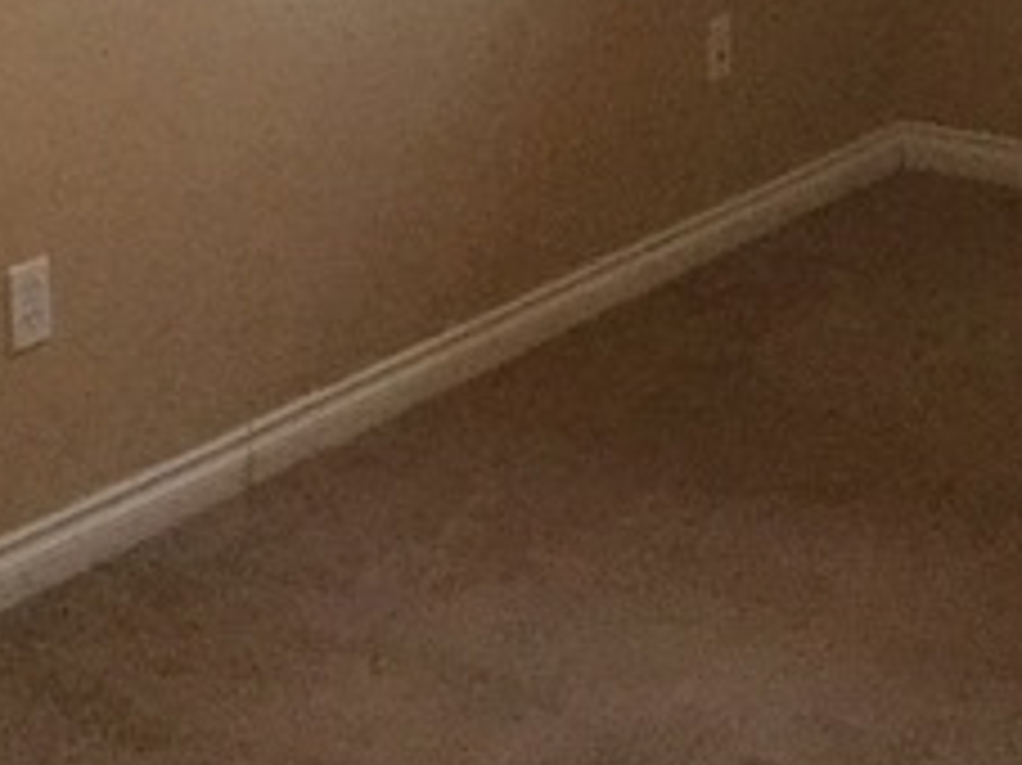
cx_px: 601
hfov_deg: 21.5
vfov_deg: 15.8
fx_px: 2685
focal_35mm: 91
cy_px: -68
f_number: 2.4
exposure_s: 1/15
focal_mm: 3.3
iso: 320
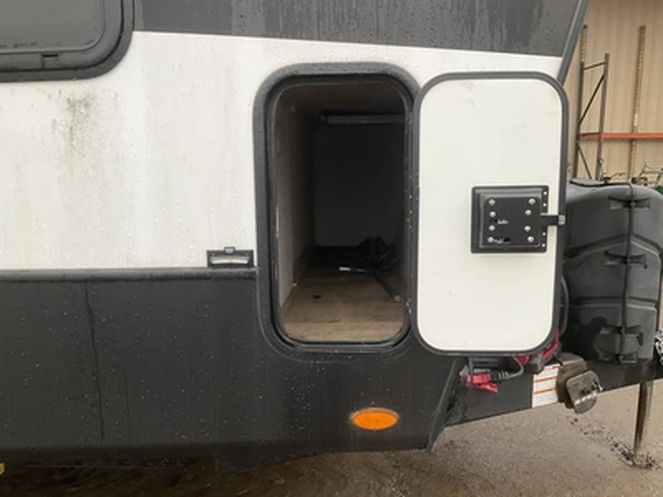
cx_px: 332
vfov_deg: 48.2
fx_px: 555
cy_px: 248
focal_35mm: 29
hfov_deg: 61.7
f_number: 1.8
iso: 80
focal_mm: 3
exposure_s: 1/60
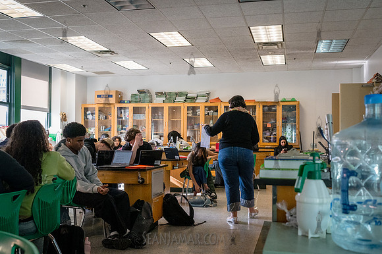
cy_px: 127
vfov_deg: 35.5
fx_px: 398
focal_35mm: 38
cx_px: 199
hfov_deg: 51.3
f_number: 5
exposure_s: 1/800
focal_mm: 35
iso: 6400
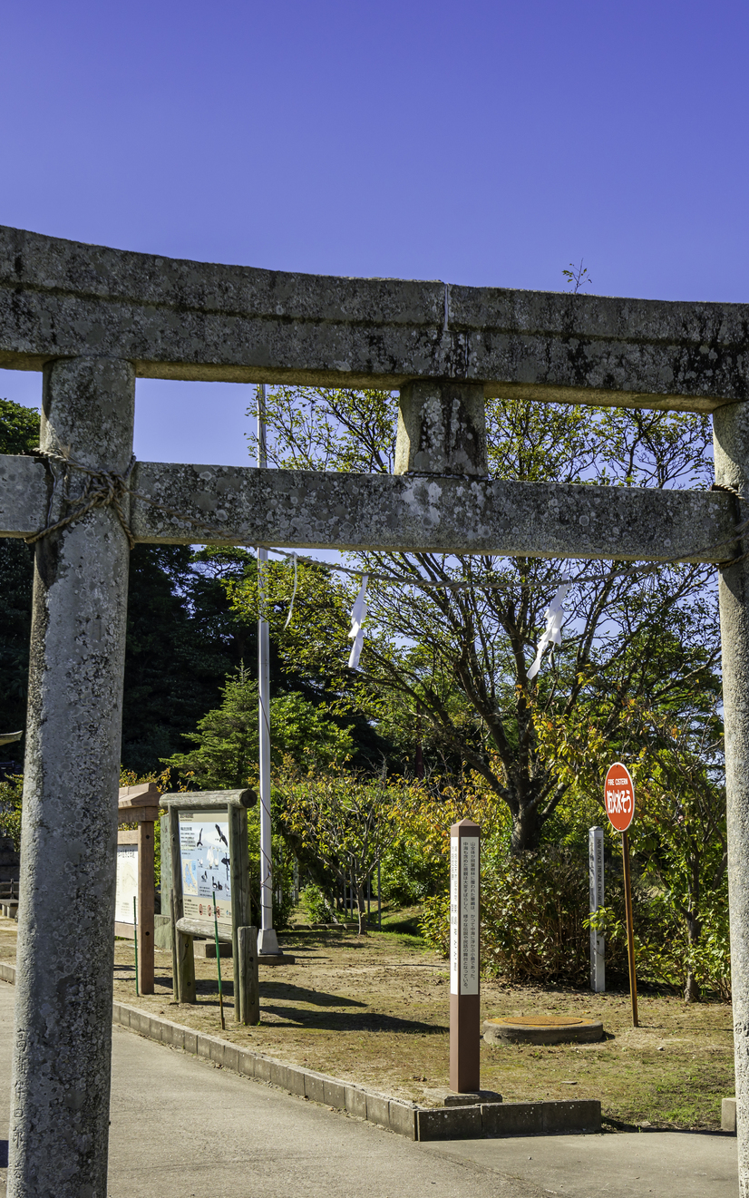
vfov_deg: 37.5
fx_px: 1763
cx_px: 385
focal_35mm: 54
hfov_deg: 24.0
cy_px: 601
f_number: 8
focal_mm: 35
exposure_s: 1/400
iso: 160
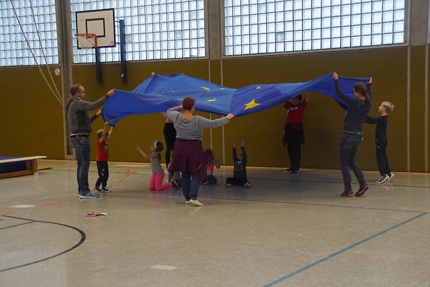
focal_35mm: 60
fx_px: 717
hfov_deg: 33.4
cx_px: 215
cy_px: 144
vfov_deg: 22.6
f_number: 4.5
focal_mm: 40
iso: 1250
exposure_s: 1/80
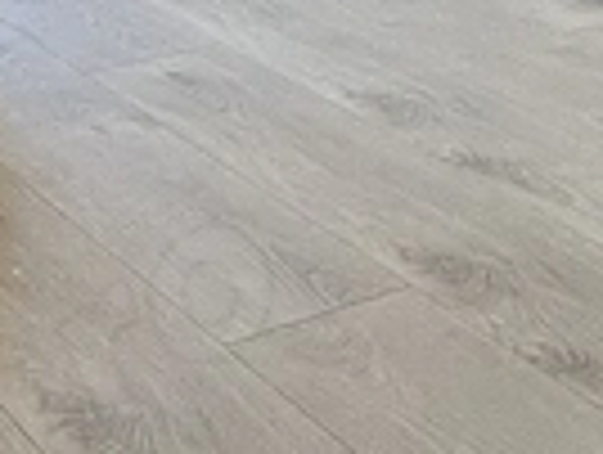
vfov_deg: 13.0
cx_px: 315
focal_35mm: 97
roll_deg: +1.2
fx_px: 1693
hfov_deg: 20.2
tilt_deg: -2.3
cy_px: -485
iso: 80
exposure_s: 1/100
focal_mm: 1.57
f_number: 1.8
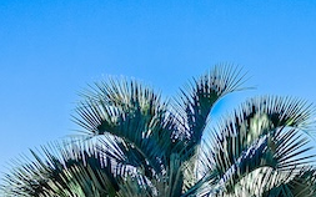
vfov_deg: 11.6
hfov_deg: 17.5
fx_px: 973
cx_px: 392
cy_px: 62
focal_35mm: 113
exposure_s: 1/640
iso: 125
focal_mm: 10.4
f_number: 5.6
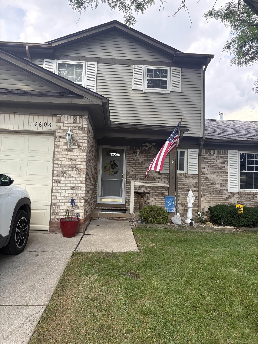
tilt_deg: +4.8
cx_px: 129
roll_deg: -2.6
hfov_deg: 53.1
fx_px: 258
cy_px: 172
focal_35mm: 26
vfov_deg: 67.3
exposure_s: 1/438
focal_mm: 5.96
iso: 64
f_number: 1.6
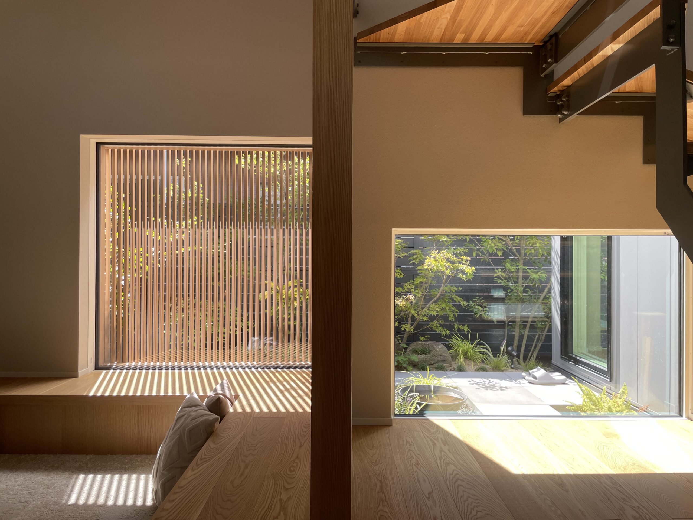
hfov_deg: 67.3
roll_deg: -0.1
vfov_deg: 53.1
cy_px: 260
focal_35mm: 26
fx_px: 521
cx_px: 346
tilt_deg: +0.3
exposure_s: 1/286
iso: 32
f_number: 1.6
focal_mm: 4.2
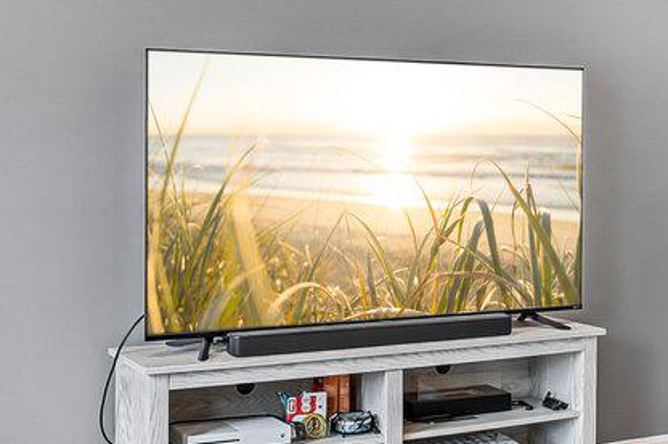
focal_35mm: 69
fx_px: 1280
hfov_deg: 28.1
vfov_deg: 19.6
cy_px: 140
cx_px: 605
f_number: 8
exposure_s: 1/10
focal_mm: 14
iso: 400
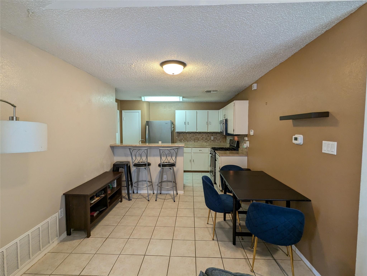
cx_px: 184
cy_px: 138
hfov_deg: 94.5
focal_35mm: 16
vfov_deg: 78.1
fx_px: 170
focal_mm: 2.35
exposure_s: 1/60
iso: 171
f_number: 2.2
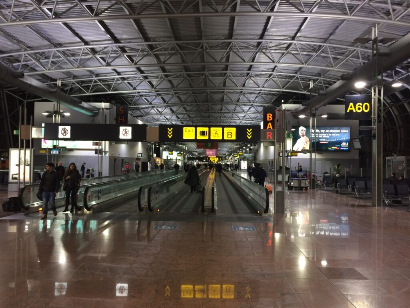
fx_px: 343
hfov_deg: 61.7
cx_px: 205
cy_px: 154
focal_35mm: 29
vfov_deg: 48.2
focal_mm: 4.15
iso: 100
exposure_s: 1/33
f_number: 2.2
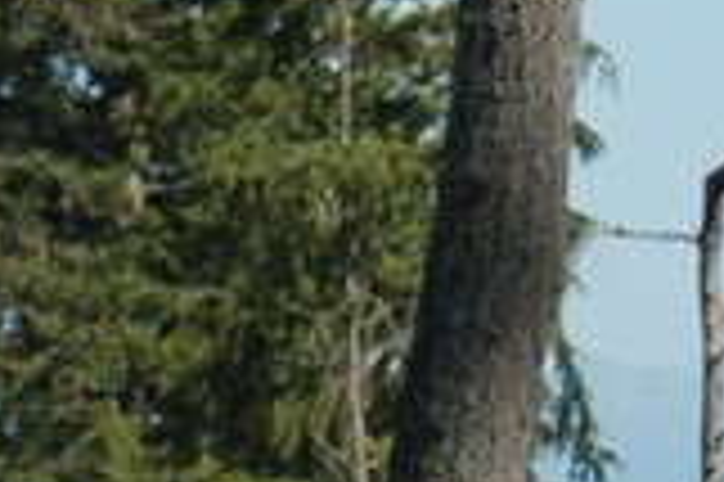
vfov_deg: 1.7
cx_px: 1392
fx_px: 16273
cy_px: 261
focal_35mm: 810
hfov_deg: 2.5
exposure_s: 1/640
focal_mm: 80
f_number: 5.6
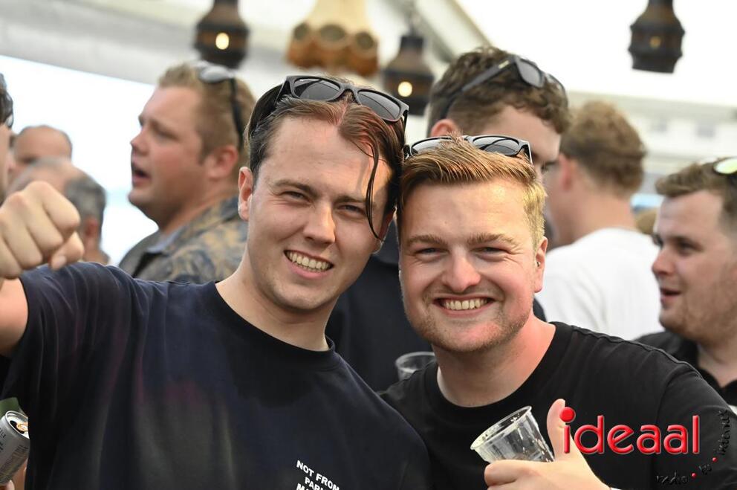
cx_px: 368
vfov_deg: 9.8
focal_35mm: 140
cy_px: 245
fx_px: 2863
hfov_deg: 14.7
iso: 8000
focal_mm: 140
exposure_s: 1/2500
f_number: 7.1
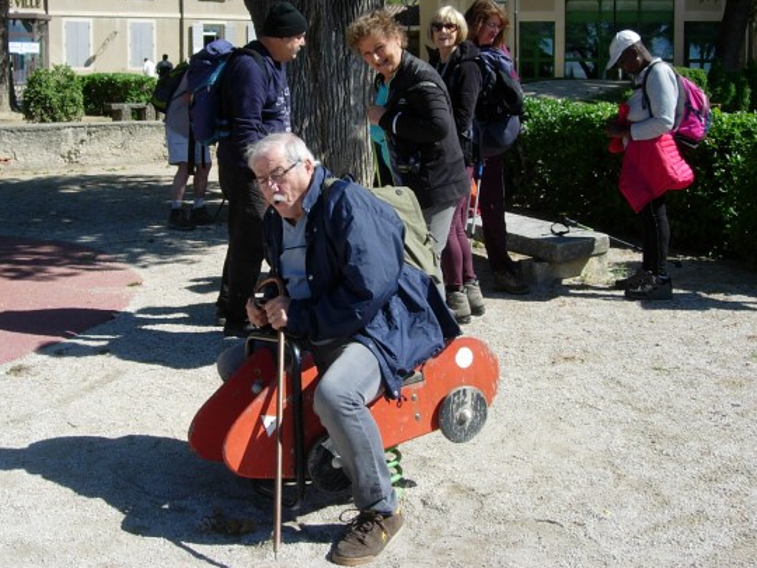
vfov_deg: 32.1
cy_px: 234
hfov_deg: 42.1
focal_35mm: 45
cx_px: 353
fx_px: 984
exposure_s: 1/497
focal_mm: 7.8
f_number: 4.8
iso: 64
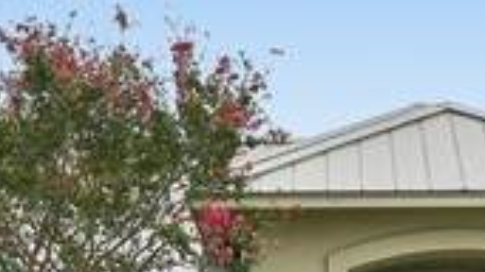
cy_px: 432
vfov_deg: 7.9
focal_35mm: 149
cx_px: 207
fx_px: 1919
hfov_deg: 14.4
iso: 400
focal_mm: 15
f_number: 8
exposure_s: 1/1600
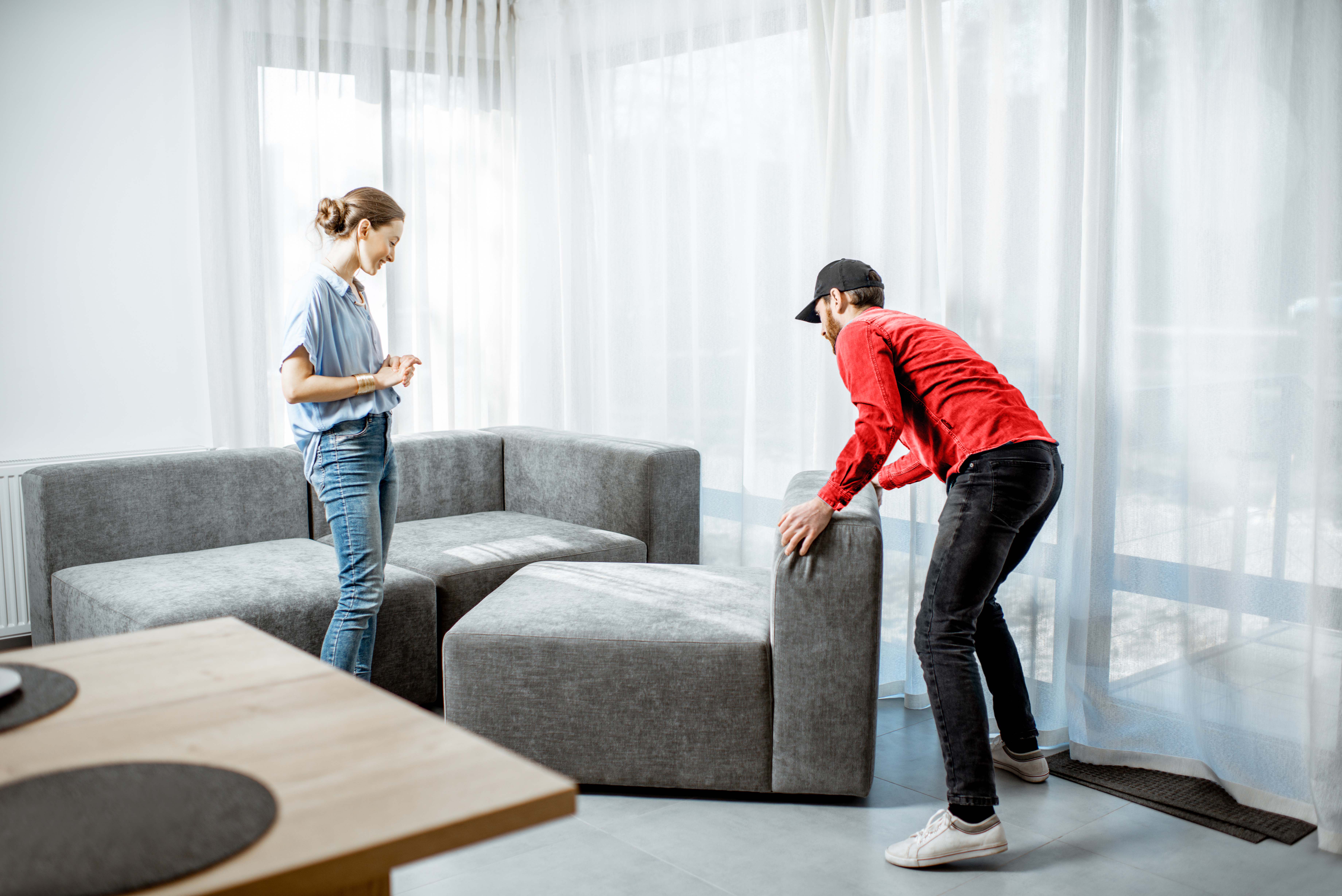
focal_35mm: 35
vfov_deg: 37.9
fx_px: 1305
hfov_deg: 54.4
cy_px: 448
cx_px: 671
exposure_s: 1/200
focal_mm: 35
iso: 160
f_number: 2.2
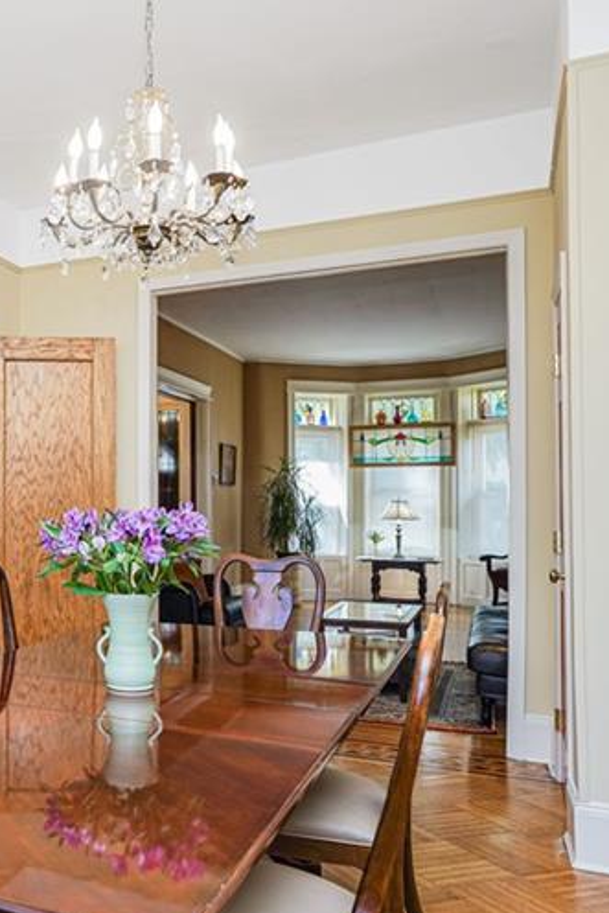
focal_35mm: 34
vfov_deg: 55.6
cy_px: 508
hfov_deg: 35.5
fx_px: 863
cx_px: 15
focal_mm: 16.5
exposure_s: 1/30
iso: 100
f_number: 4
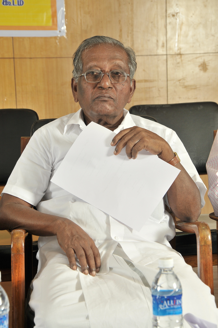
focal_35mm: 105
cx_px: 109
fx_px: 956
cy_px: 164
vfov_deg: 19.5
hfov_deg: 13.0
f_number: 8
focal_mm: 70
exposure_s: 1/125
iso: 200
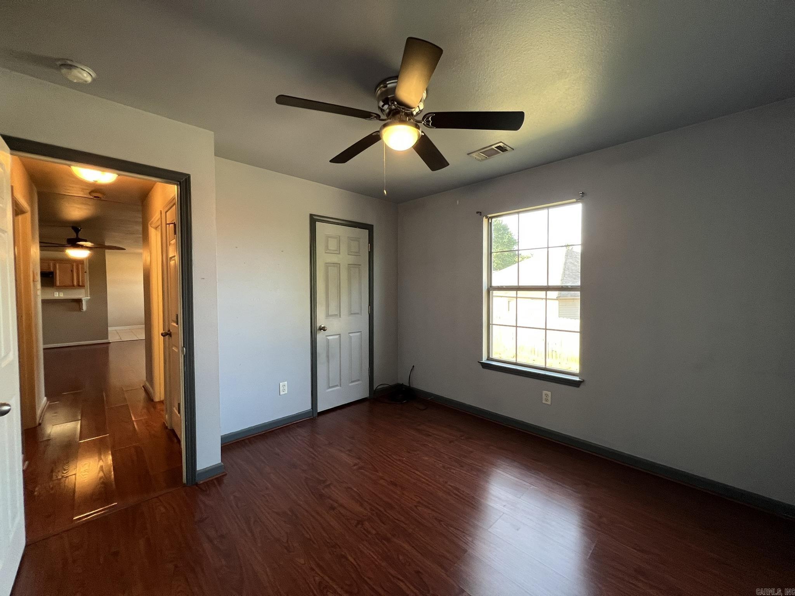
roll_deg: +0.2
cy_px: 298
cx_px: 398
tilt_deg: -3.0
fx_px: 299
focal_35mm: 13
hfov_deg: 106.2
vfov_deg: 89.9
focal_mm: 1.57
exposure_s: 1/60
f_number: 1.8
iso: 160
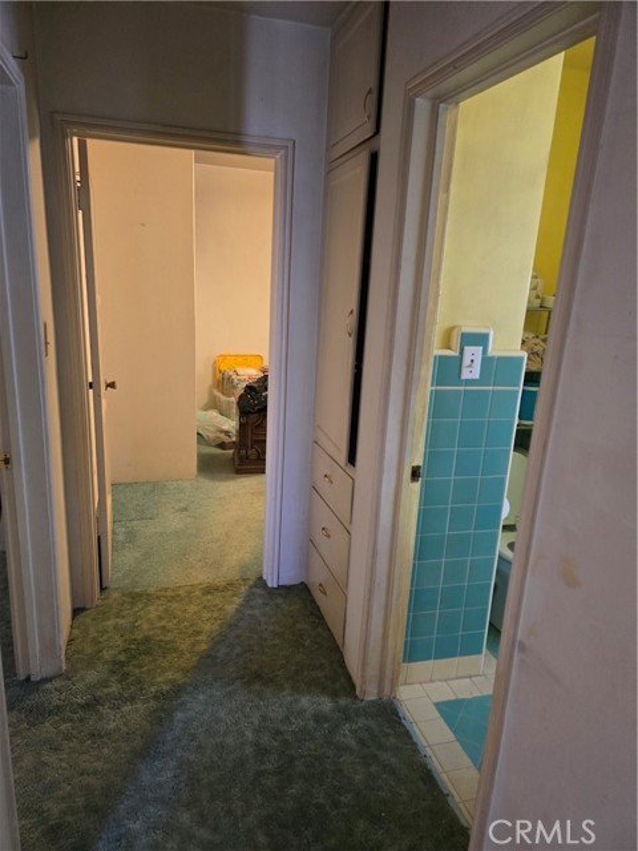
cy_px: 426
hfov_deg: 58.9
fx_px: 565
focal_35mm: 23
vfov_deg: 73.9
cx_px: 319
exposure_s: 1/60
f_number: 1.7
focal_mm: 6.3
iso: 1000
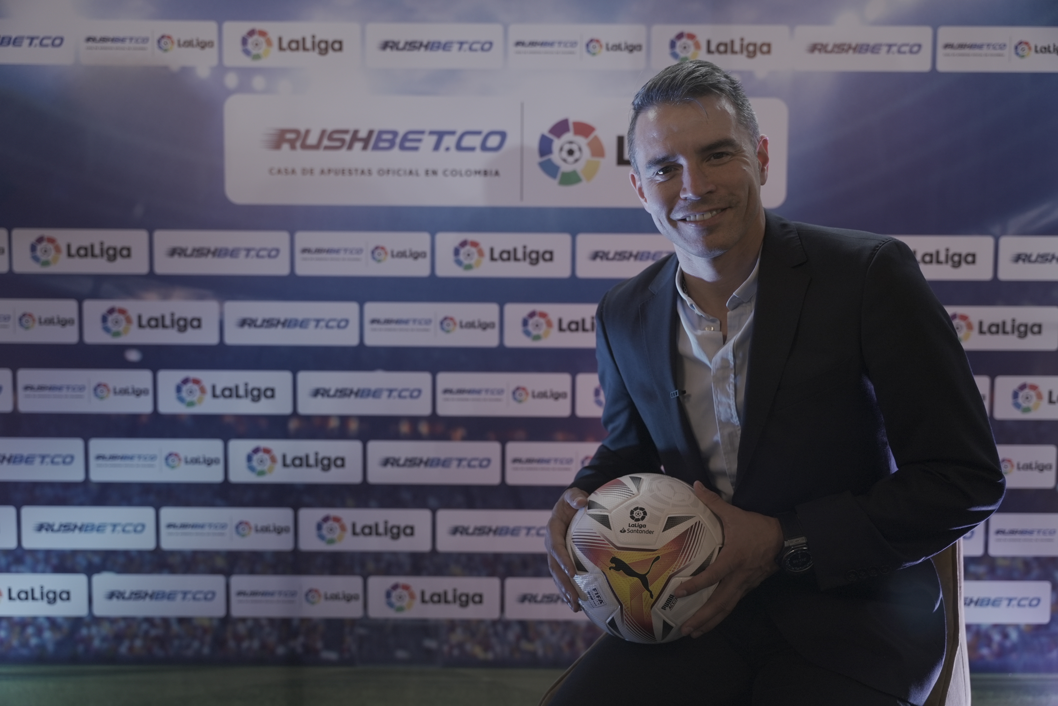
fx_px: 947
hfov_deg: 58.4
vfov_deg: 40.9
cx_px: 529
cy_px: 353
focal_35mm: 32
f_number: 2.8
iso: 800
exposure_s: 1/100
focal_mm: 32.2
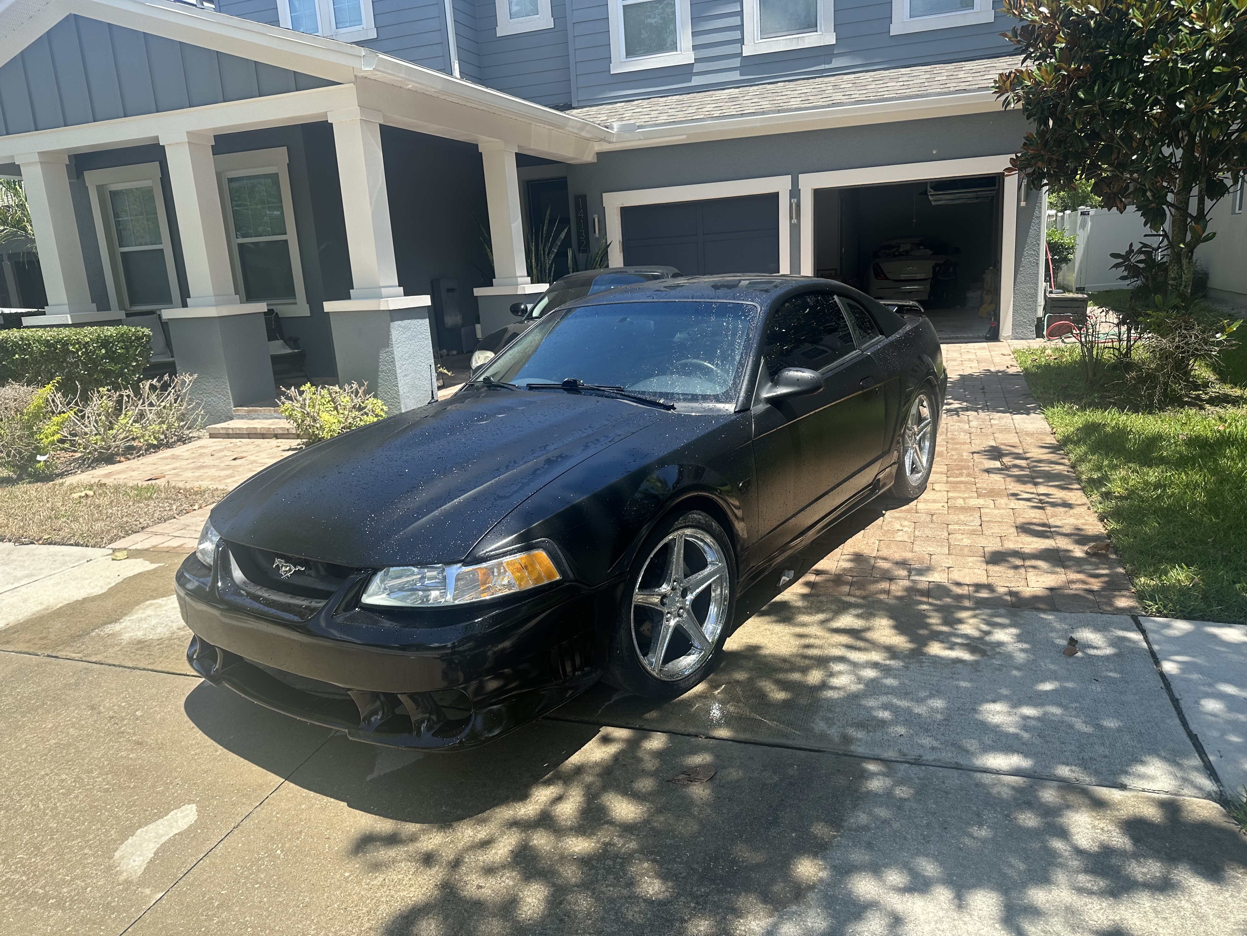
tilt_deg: -12.1
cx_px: 624
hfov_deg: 71.6
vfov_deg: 56.8
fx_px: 865
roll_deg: +2.4
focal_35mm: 24
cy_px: 468
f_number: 1.78
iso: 80
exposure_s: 1/1949
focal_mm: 6.86
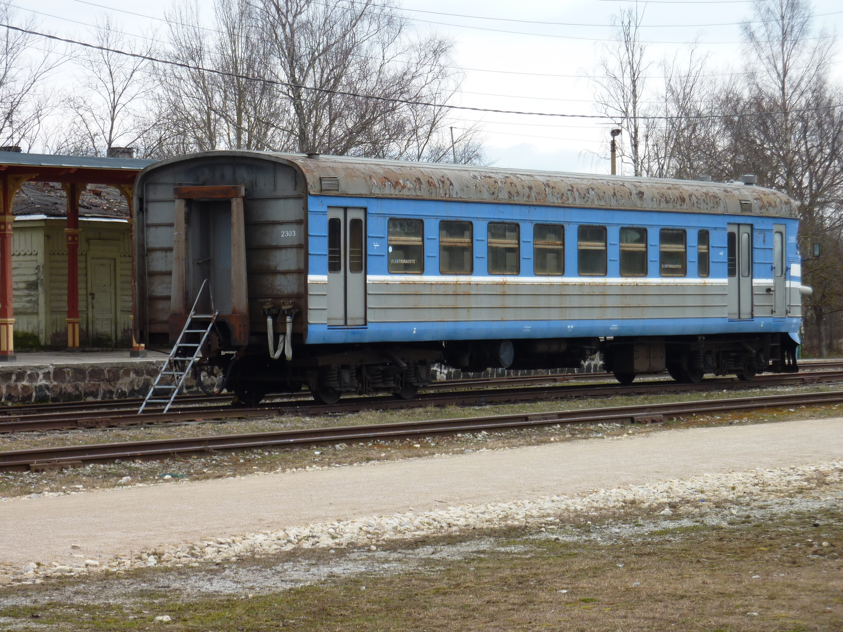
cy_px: 316
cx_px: 422
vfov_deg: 11.6
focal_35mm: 128
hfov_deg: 15.4
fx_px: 3117
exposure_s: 1/200
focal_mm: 21
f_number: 4.4
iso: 80
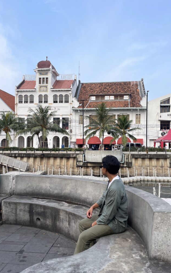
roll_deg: -0.3
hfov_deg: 44.3
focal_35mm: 28
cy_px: 136
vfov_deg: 66.5
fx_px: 209
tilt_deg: +3.0
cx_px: 102
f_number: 1.6
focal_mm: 4.2
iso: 32
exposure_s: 1/1052
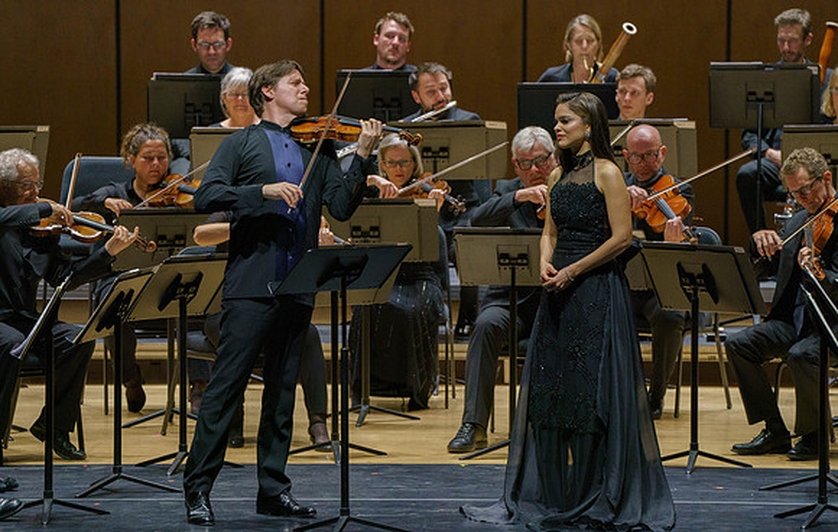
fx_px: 7263
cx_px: 419
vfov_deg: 4.2
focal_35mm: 317
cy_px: 280
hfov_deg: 6.6
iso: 3200
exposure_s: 1/250
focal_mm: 312
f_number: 6.3
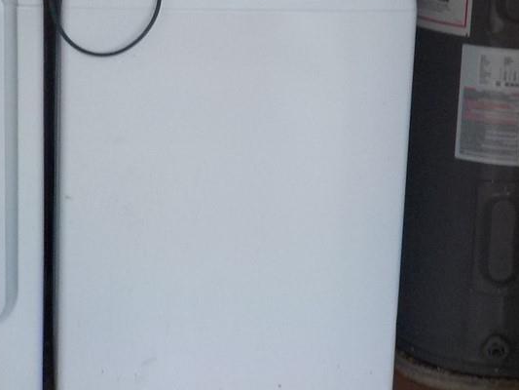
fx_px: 1350
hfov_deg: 21.8
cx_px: 227
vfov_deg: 16.3
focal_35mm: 90
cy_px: 86
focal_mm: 4.1
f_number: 3.3
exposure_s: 1/30
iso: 140
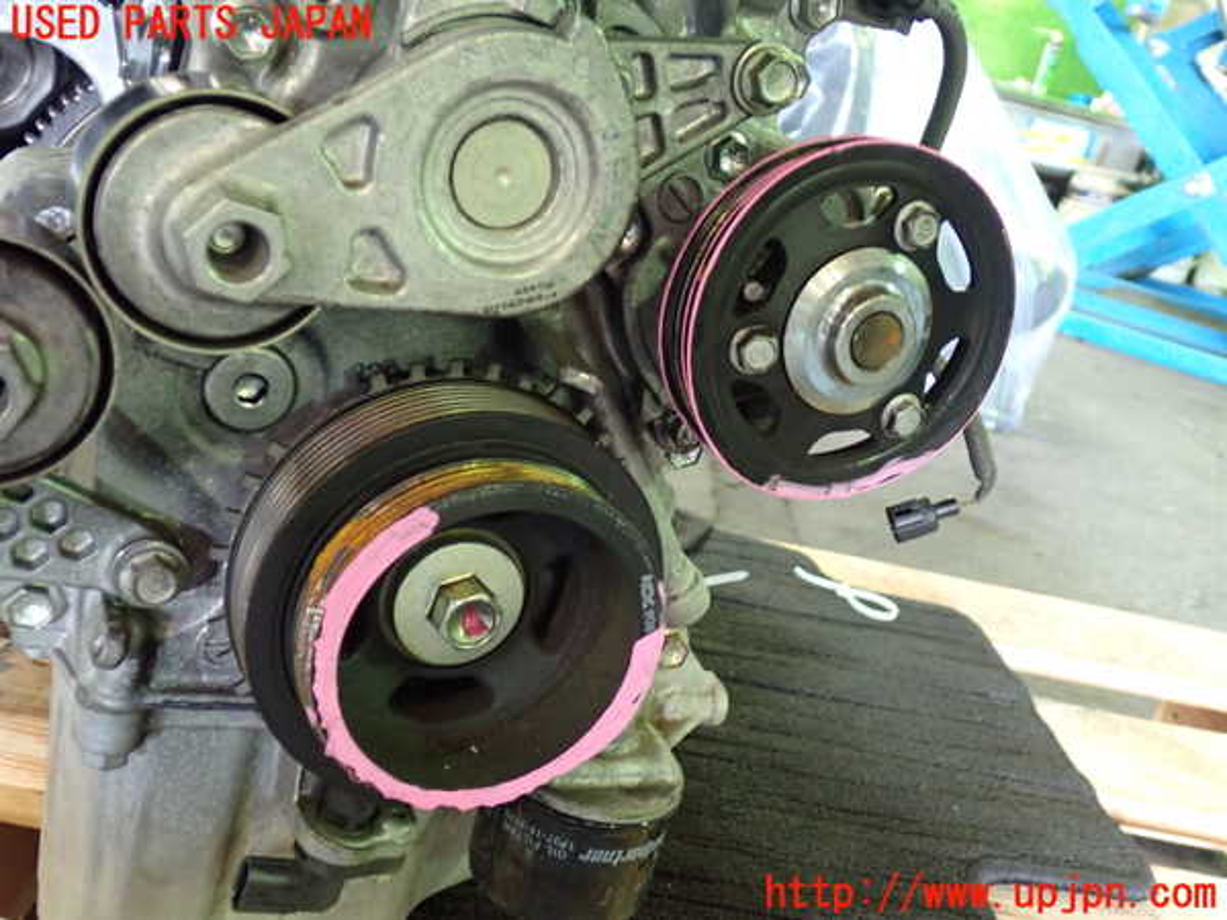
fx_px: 1347
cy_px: 460
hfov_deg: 49.0
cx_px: 614
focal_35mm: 38
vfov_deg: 37.7
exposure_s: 1/20
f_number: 2.7
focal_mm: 6.83
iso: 800
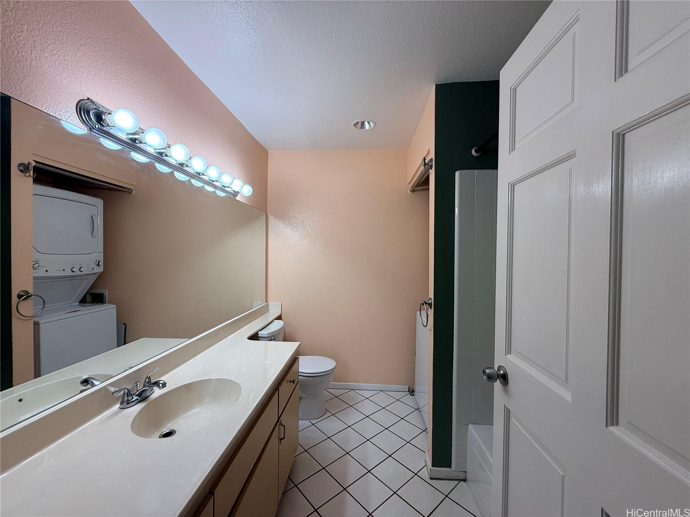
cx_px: 345
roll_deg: -0.3
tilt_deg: -0.1
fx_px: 279
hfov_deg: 102.1
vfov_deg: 85.7
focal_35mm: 14
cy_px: 258
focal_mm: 2.22
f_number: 2.2
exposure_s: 1/120
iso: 125
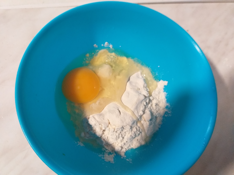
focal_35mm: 27
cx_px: 117
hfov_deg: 65.3
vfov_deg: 51.4
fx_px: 183
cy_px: 88
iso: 250
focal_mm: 3.6
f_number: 1.9
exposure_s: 1/25
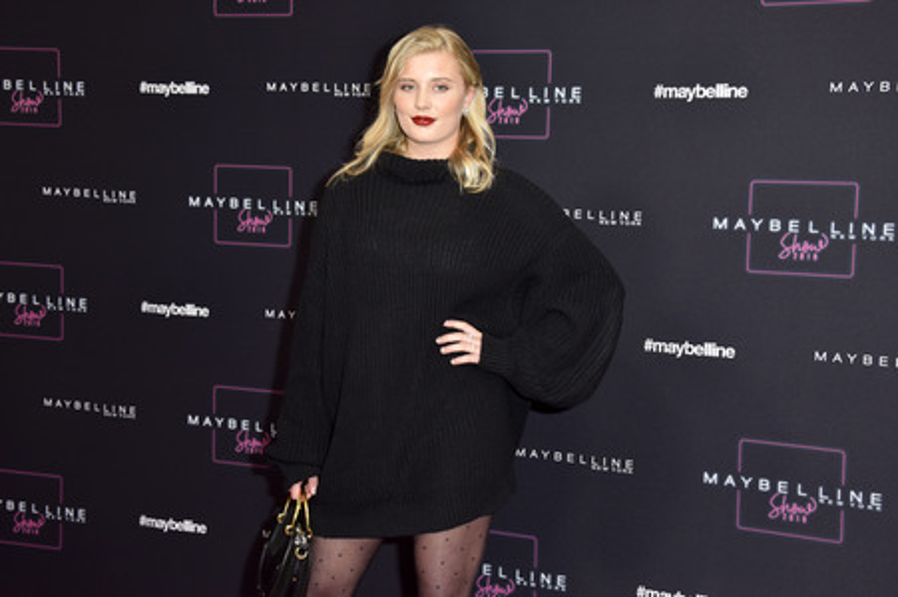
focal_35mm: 52
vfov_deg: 26.0
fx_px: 1296
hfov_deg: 38.2
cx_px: 449
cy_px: 298
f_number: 5.6
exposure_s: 1/160
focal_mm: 52
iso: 640
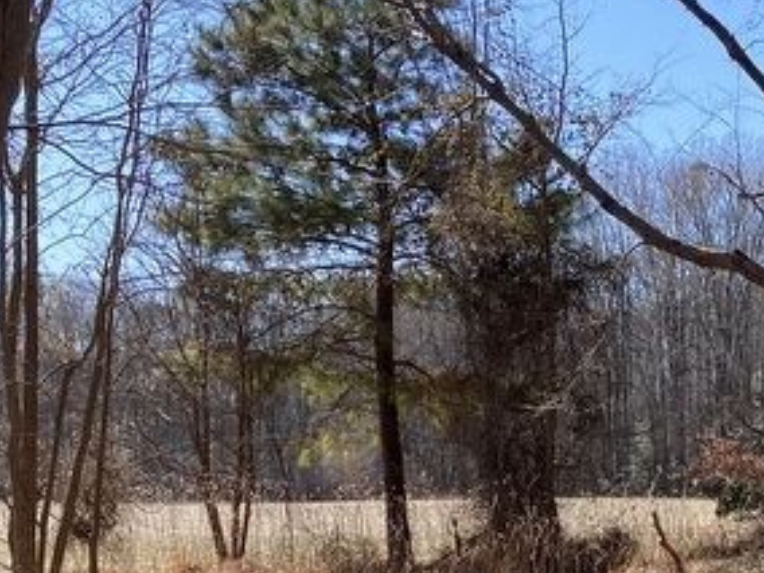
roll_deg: +0.5
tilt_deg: -3.1
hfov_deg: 23.9
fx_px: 1744
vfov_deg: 17.9
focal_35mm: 79
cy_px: 643
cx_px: 718
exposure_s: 1/759
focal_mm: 3.99
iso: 20
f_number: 1.8
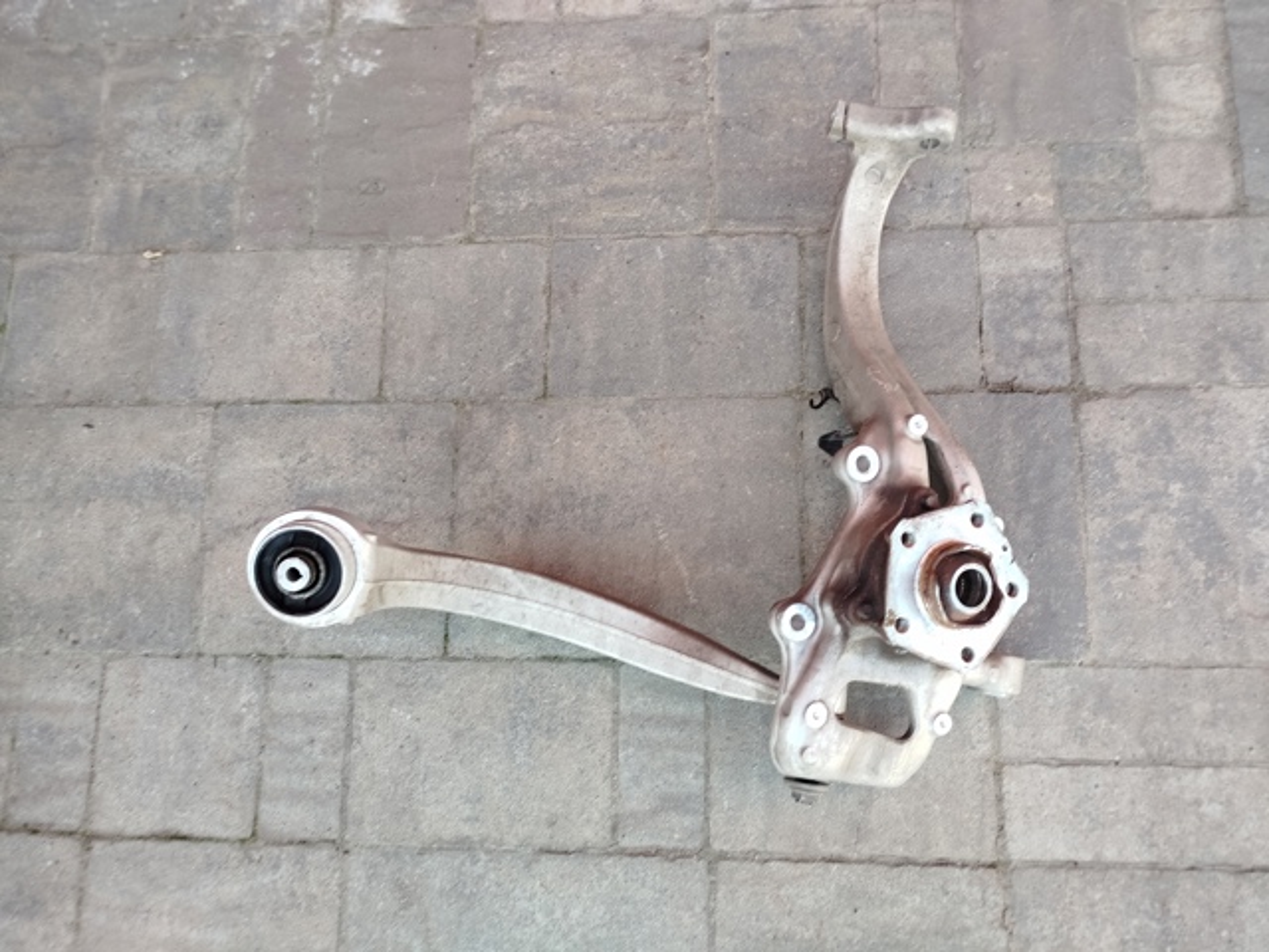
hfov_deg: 71.6
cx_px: 634
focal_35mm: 24
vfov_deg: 56.8
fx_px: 880
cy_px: 476
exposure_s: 1/50
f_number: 1.7
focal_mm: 5.31
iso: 64
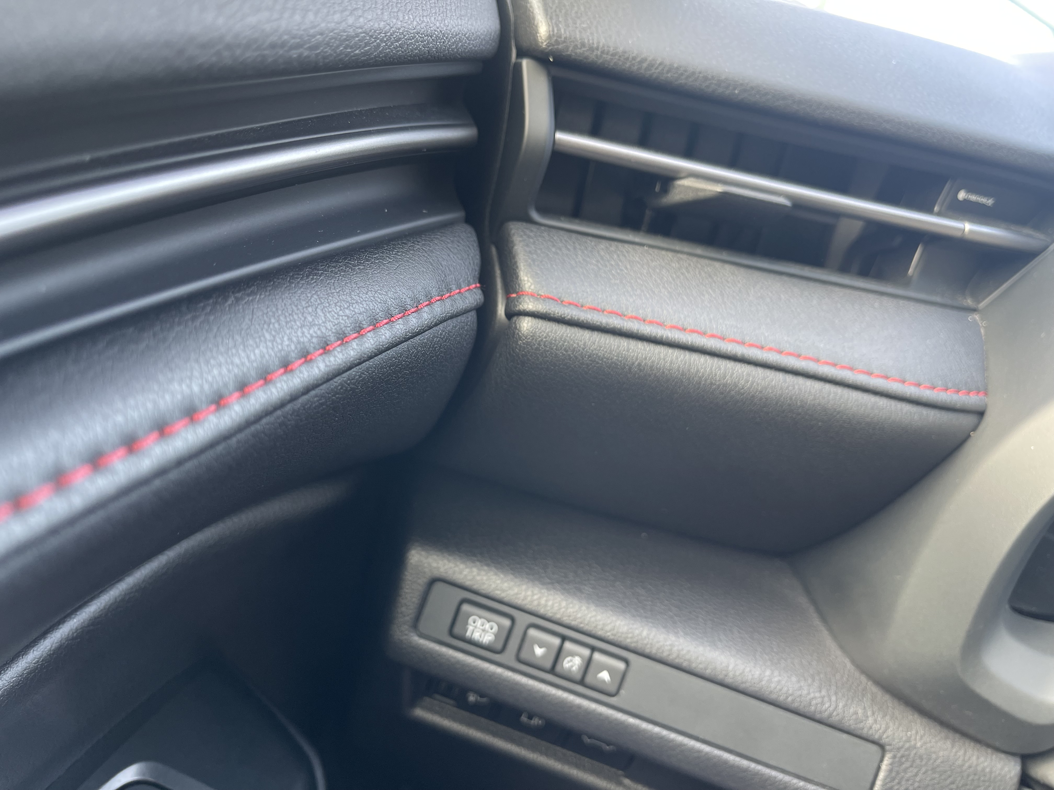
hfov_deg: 69.4
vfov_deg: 54.9
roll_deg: -20.4
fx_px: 761
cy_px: 395
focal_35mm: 25
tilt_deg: -24.0
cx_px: 527
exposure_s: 1/121
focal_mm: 5.1
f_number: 1.6
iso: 125
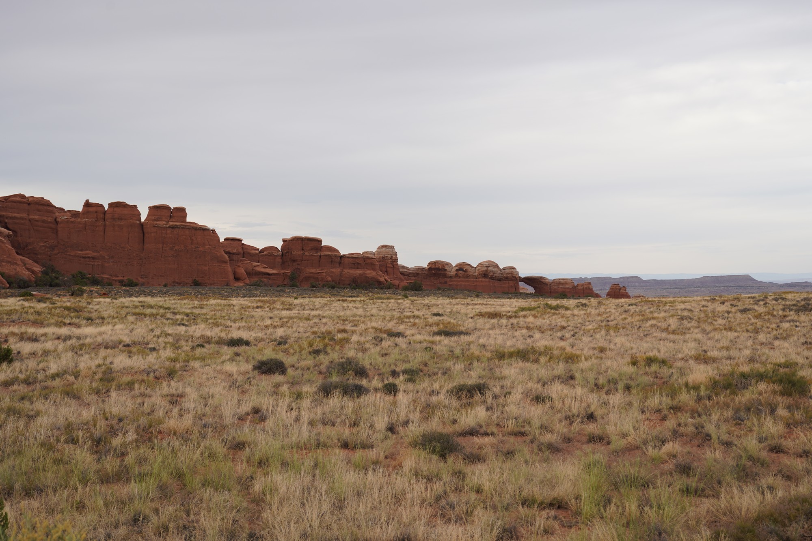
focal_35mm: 60
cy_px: 270
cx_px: 406
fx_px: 1353
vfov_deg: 22.6
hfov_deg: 33.4
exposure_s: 1/100
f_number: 6.3
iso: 100
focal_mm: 60
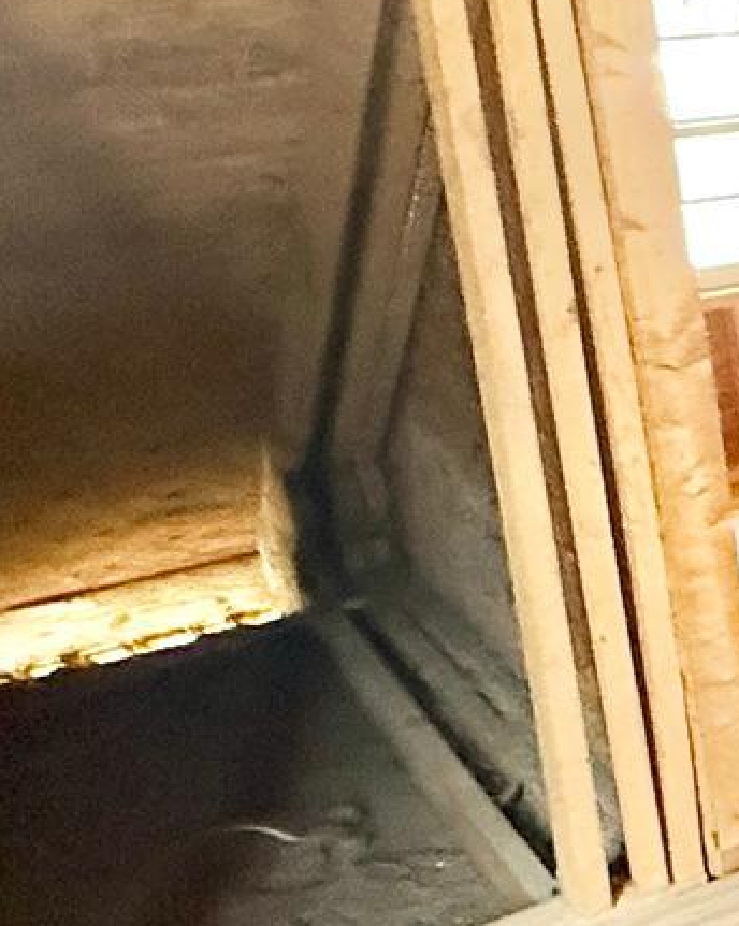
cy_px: 245
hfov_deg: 14.9
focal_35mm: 65
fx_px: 1780
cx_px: 1749
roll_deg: -0.4
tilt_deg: -10.5
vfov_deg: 28.8
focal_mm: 2.22
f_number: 2.2
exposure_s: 1/60
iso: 800
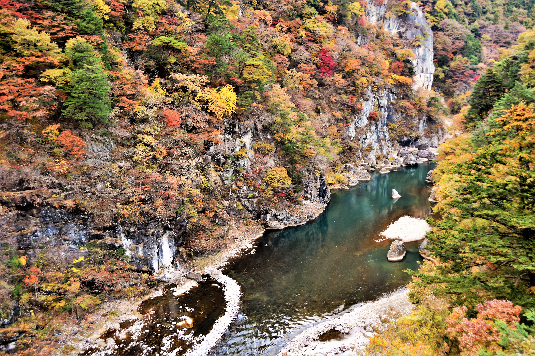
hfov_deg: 61.9
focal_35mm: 30
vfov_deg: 43.6
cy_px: 178
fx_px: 446
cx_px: 268
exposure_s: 1/80
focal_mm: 20
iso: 400
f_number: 4.5
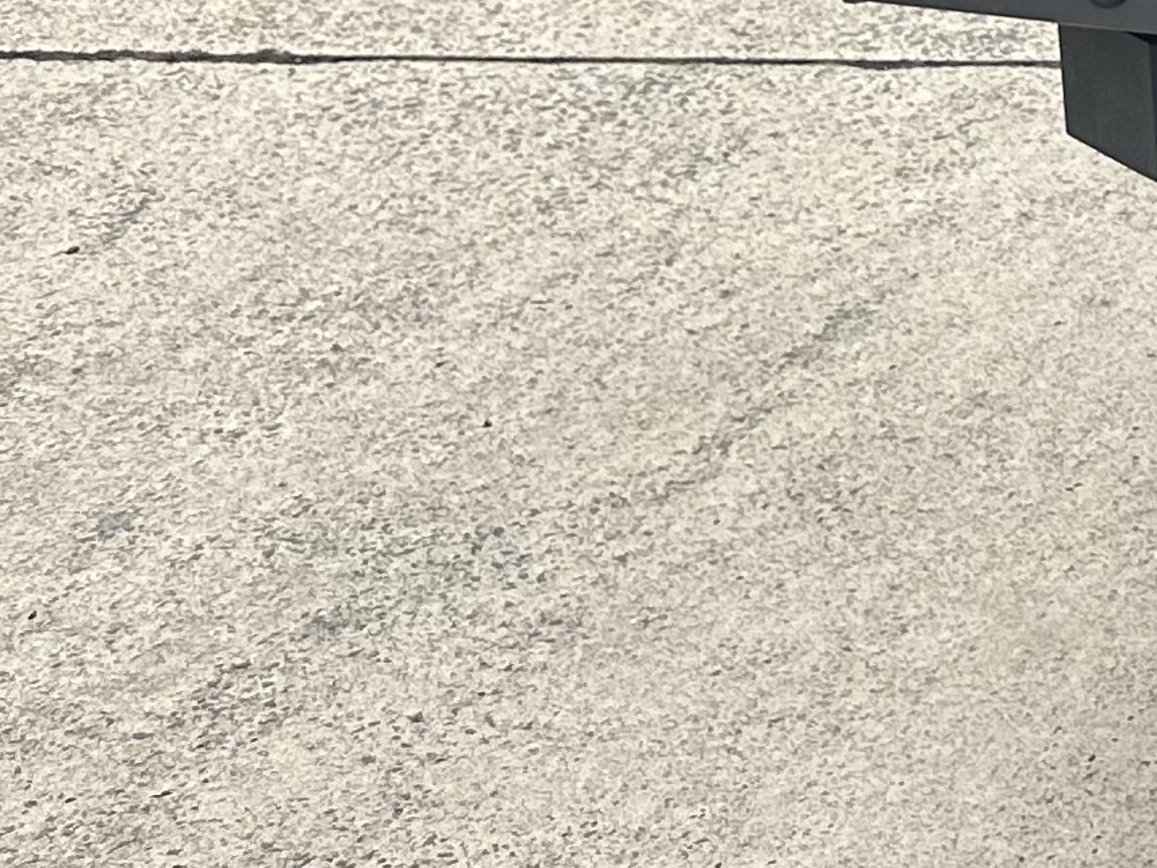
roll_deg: +1.0
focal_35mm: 113
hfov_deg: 14.1
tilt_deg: -8.1
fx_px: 3777
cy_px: -882
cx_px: 2446
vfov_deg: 11.7
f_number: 1.78
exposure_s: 1/1473
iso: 80
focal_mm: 6.86
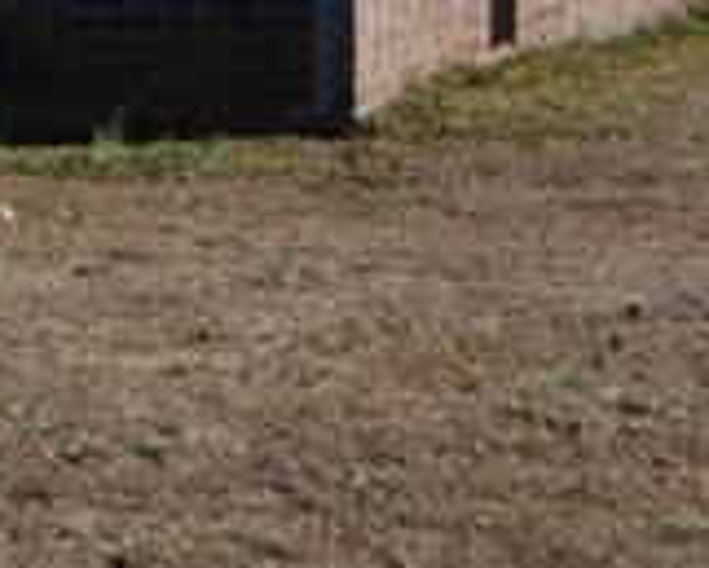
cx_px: -1321
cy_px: -295
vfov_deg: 6.6
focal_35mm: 233
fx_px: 4892
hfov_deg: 7.4
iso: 100
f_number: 8
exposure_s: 1/250
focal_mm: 26
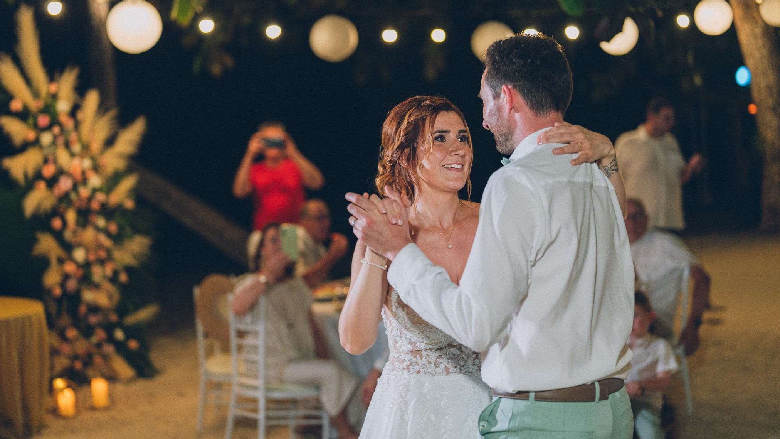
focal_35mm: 53
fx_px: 1096
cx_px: 390
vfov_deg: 22.6
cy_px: 184
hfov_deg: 39.2
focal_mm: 50
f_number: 1.6
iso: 1000
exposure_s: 1/200
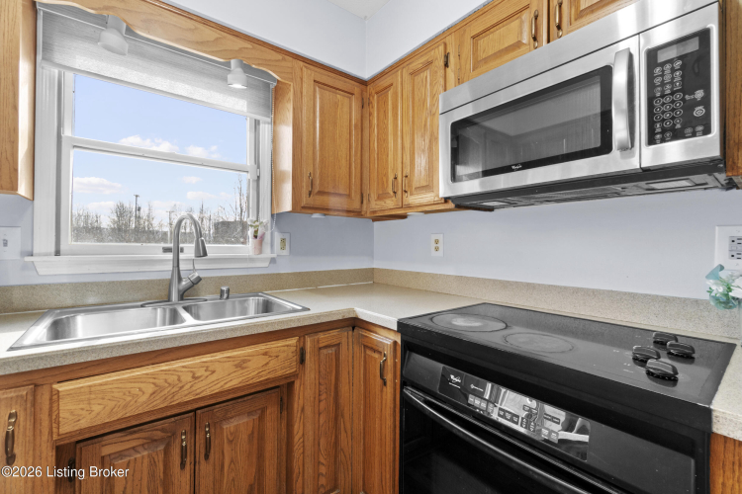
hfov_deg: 100.4
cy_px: 247
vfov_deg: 77.3
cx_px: 371
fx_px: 309
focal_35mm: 15
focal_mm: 10
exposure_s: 1/4
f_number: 11
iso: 400
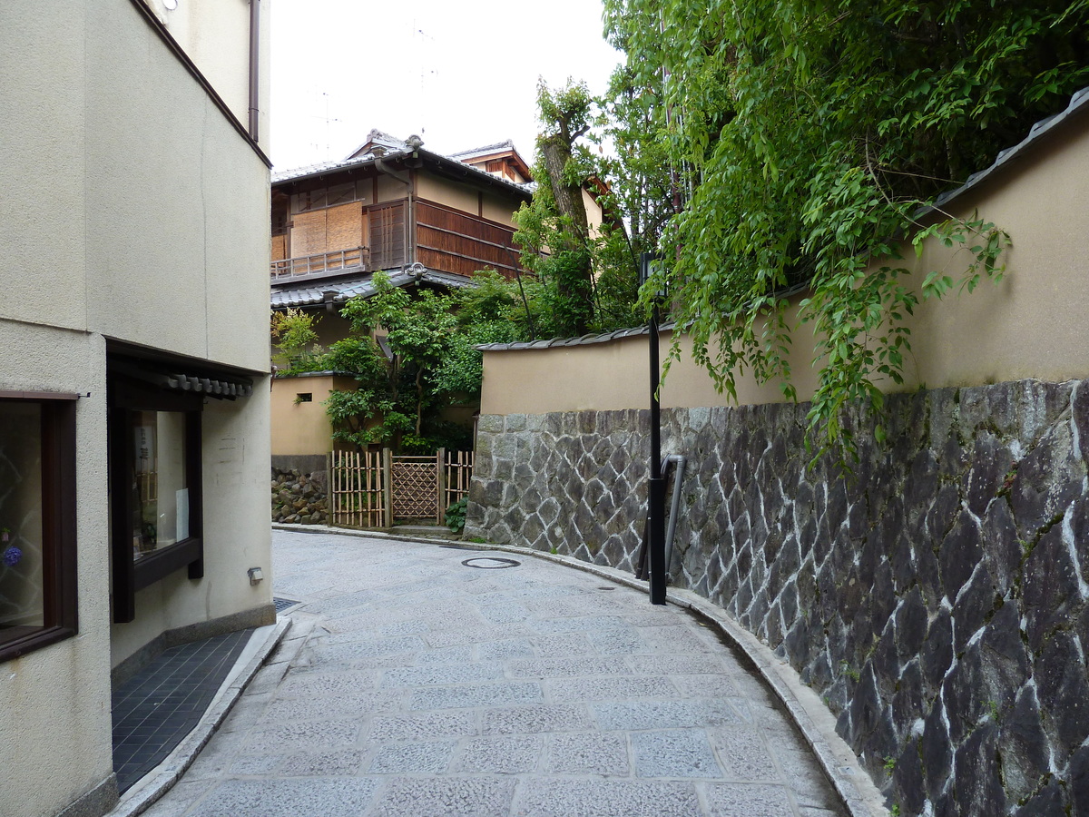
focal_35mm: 25
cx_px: 544
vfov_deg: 54.9
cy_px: 408
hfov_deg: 69.4
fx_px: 786
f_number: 3.3
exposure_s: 1/30
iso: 100
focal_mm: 4.1
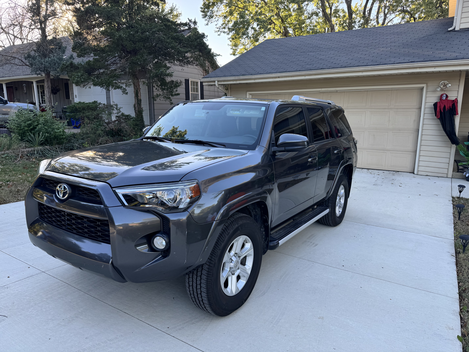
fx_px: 325
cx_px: 234
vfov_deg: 56.8
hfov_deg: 71.6
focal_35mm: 24
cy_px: 176
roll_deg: +0.8
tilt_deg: -12.1
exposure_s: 1/297
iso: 80
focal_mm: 6.76
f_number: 1.78
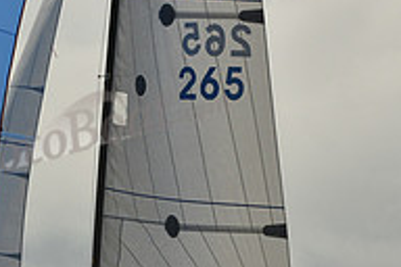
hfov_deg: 3.1
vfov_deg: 2.1
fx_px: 7418
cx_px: -171
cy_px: 272
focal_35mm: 666
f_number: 10
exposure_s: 1/1000
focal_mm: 220
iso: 400
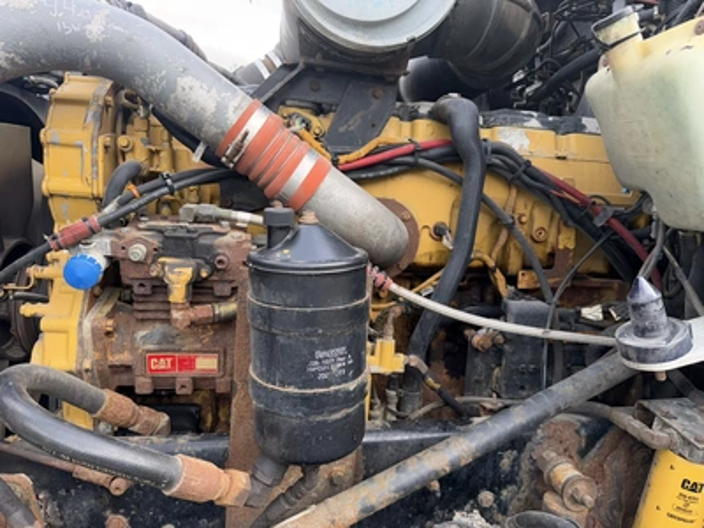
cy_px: 264
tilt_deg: -9.0
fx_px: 488
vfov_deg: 56.8
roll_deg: -1.1
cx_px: 352
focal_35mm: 24
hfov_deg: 71.6
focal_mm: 6.76
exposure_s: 1/680
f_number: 1.78
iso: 50
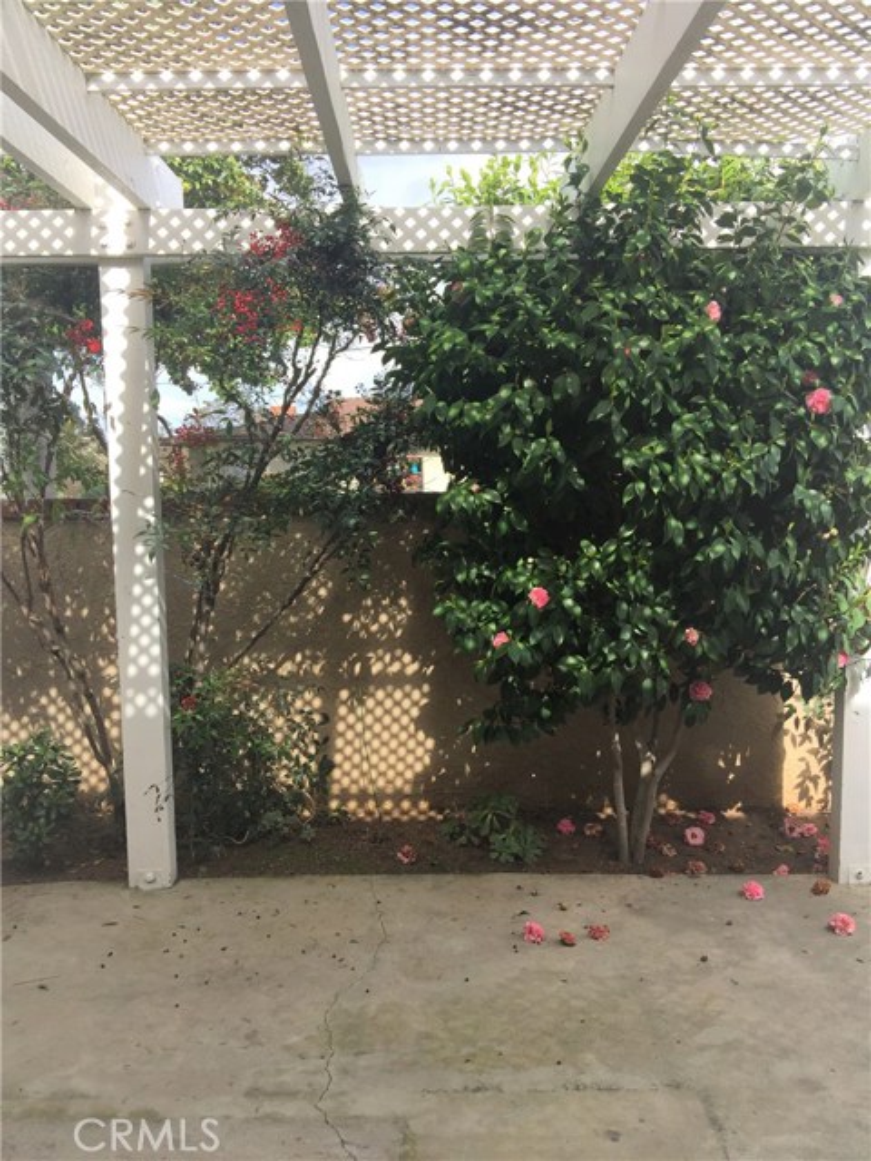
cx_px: 436
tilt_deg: -5.7
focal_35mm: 29
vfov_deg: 61.7
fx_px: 973
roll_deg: +0.4
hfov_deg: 48.2
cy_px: 580
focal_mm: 4.15
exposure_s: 1/791
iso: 32
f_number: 2.2
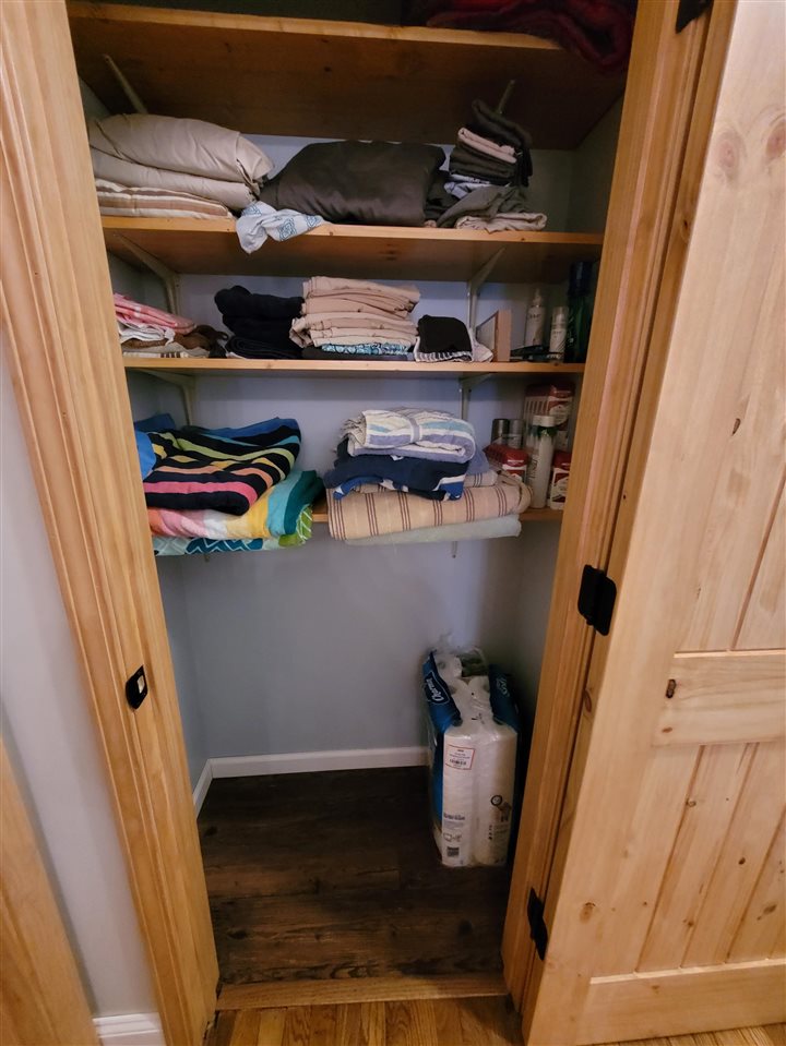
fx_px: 393
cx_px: 393
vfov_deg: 106.2
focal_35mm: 13
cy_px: 523
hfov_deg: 90.0
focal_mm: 1.74
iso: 800
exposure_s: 1/24
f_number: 2.2
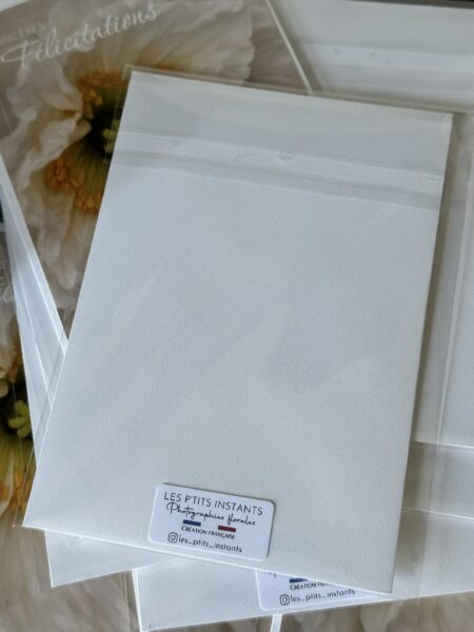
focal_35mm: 48
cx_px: 237
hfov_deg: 30.3
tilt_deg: -72.8
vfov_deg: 39.7
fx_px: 876
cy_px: 316
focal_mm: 6.86
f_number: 1.78
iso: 250
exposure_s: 1/56
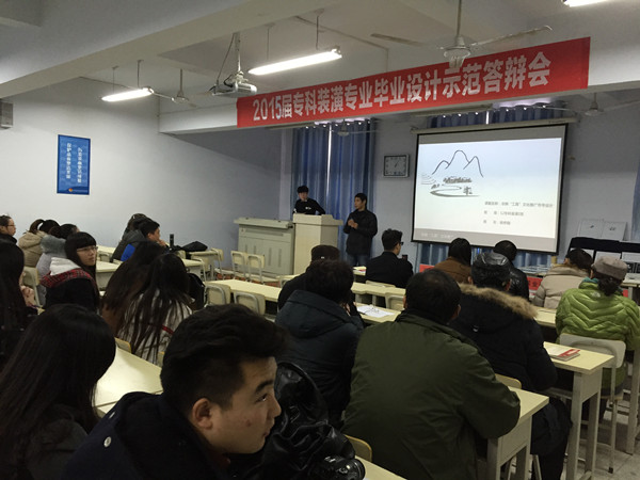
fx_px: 536
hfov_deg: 61.7
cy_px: 240
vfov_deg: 48.2
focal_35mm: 29
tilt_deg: -3.9
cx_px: 320
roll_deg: -1.8
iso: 160
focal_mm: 4.15
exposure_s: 1/33
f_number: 2.2
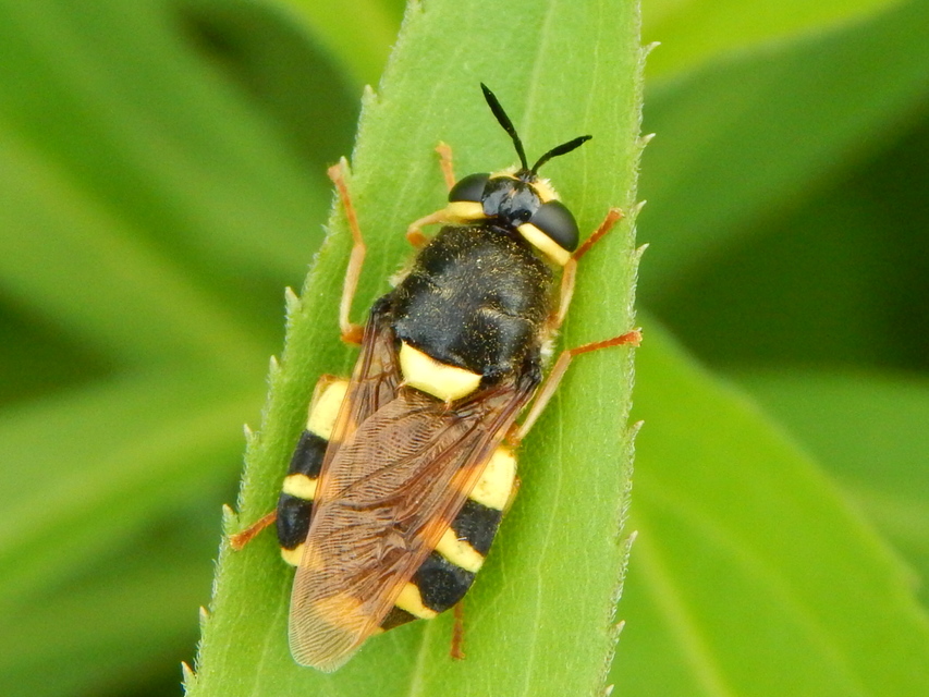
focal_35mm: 114
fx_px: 3060
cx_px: 464
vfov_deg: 13.0
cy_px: 348
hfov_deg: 17.3
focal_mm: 20.5
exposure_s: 1/200
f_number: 4.6
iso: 400
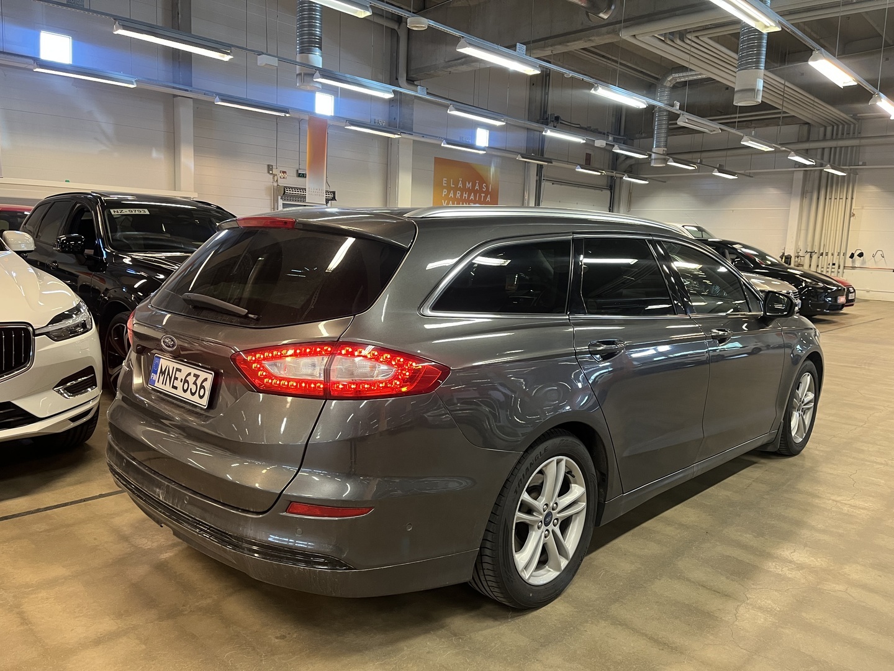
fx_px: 671
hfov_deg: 67.3
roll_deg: -1.8
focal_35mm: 26
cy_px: 336
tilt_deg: -7.2
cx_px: 447
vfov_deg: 53.1
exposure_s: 1/50
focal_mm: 5.1
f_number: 1.6
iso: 160
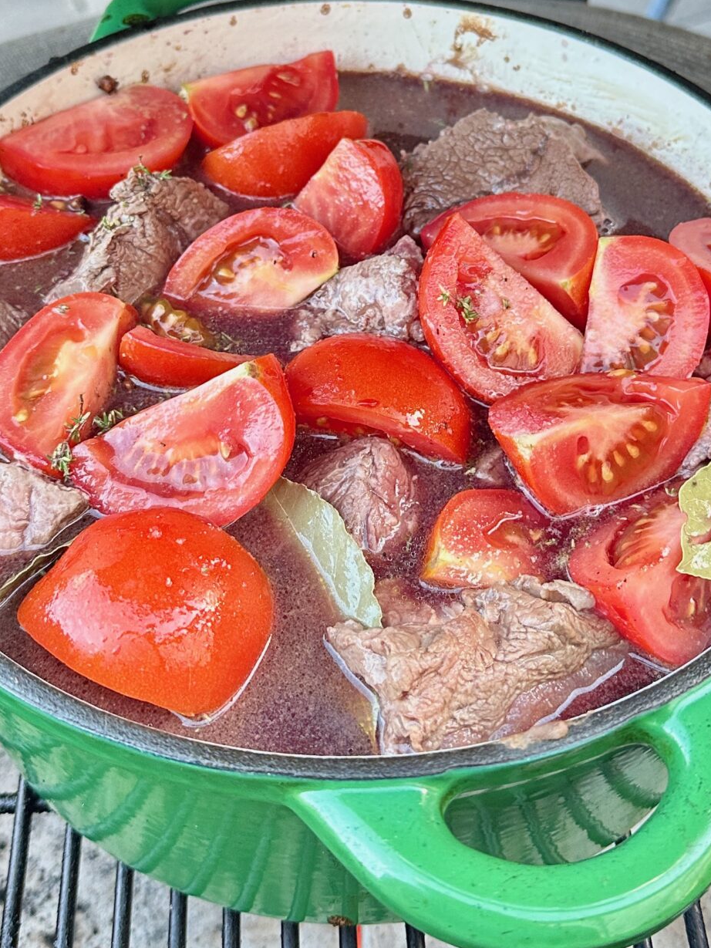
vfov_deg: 37.6
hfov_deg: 29.1
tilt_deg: -45.9
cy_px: 282
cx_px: 369
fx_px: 1369
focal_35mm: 50
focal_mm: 6.86
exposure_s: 1/121
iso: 160
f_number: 1.78
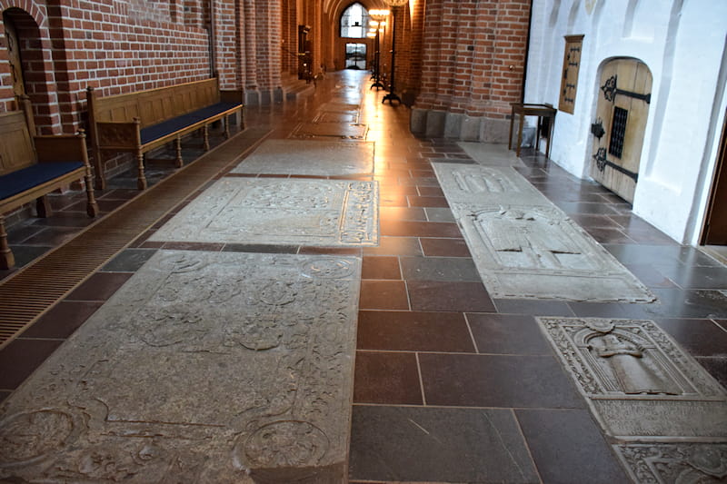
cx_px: 364
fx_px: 545
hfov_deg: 67.4
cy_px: 242
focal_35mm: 27
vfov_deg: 47.9
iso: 2500
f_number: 3.5
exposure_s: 1/60
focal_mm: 18
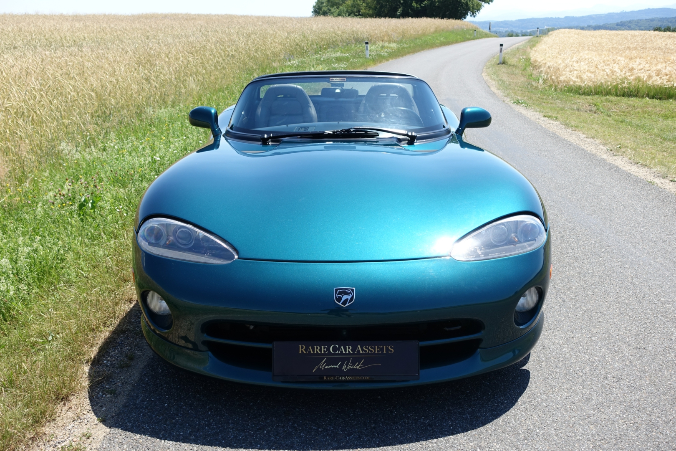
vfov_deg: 35.1
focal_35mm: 38
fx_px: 713
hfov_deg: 50.7
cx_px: 338
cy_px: 226
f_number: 4
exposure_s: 1/640
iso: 125
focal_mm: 13.92
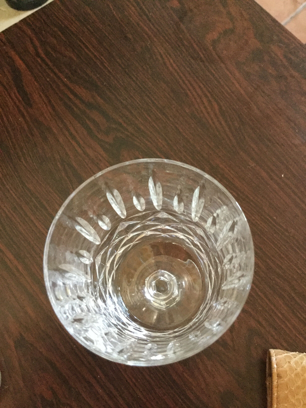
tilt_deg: -72.1
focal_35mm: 31
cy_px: 204
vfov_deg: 58.4
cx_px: 153
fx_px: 365
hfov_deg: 45.4
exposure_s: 1/17
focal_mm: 3.3
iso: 320
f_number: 2.4
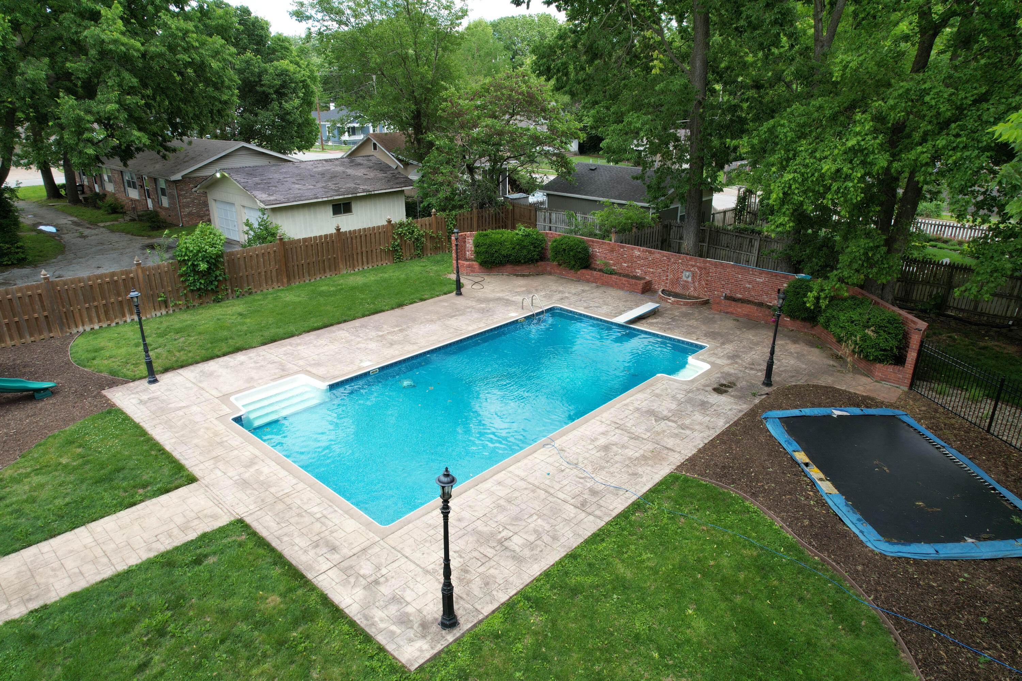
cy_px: 340
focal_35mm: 22
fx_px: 625
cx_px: 511
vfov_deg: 57.2
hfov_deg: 78.6
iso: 100
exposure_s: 1/500
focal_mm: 8.38
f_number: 2.8
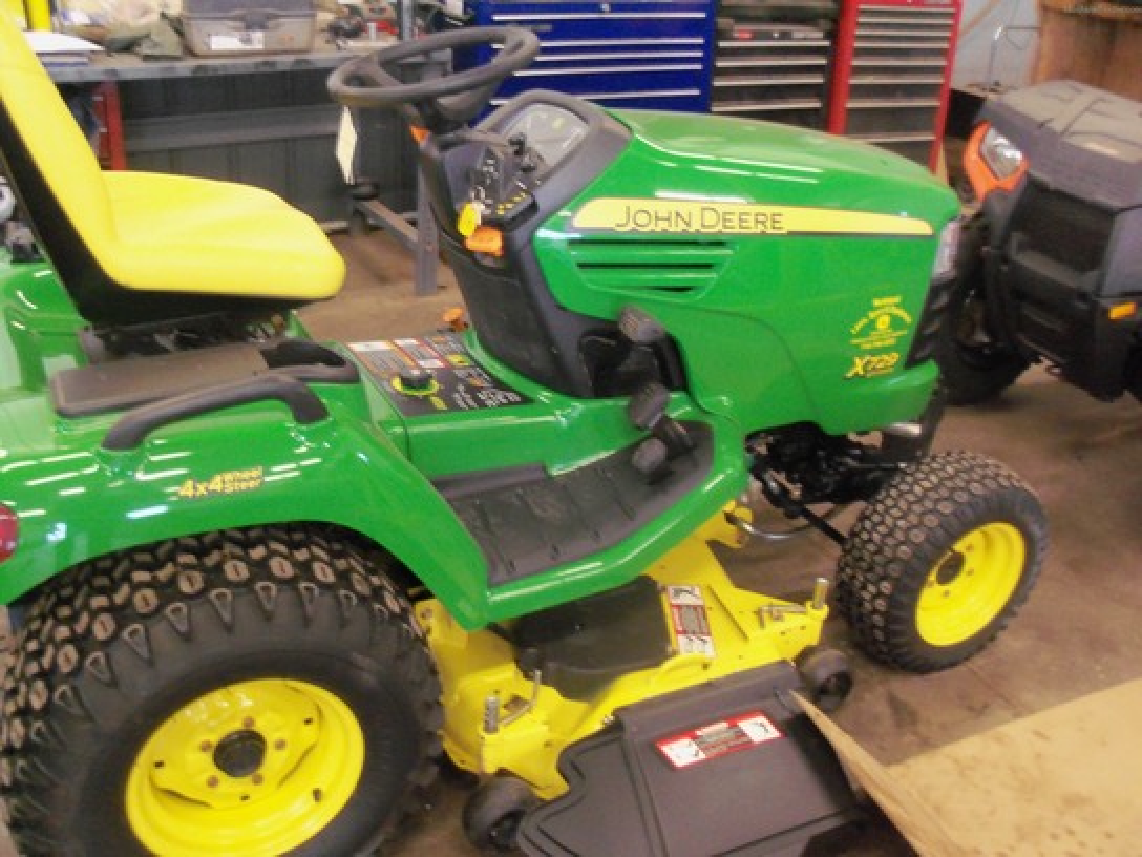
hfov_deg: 52.6
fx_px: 1155
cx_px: 571
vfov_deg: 40.7
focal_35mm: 35
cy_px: 428
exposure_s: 1/13
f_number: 3
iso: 400
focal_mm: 6.3
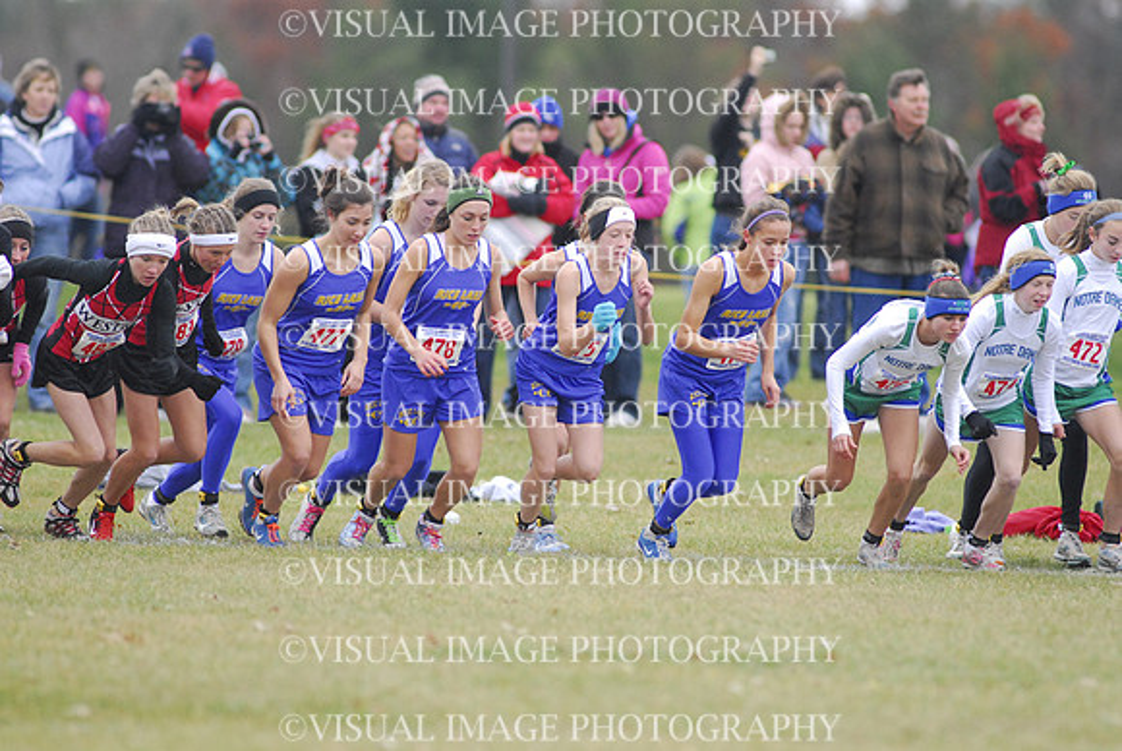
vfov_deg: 3.1
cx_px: 561
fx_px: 14039
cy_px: 376
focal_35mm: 450
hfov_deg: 4.6
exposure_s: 1/800
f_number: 4
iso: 800
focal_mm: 300
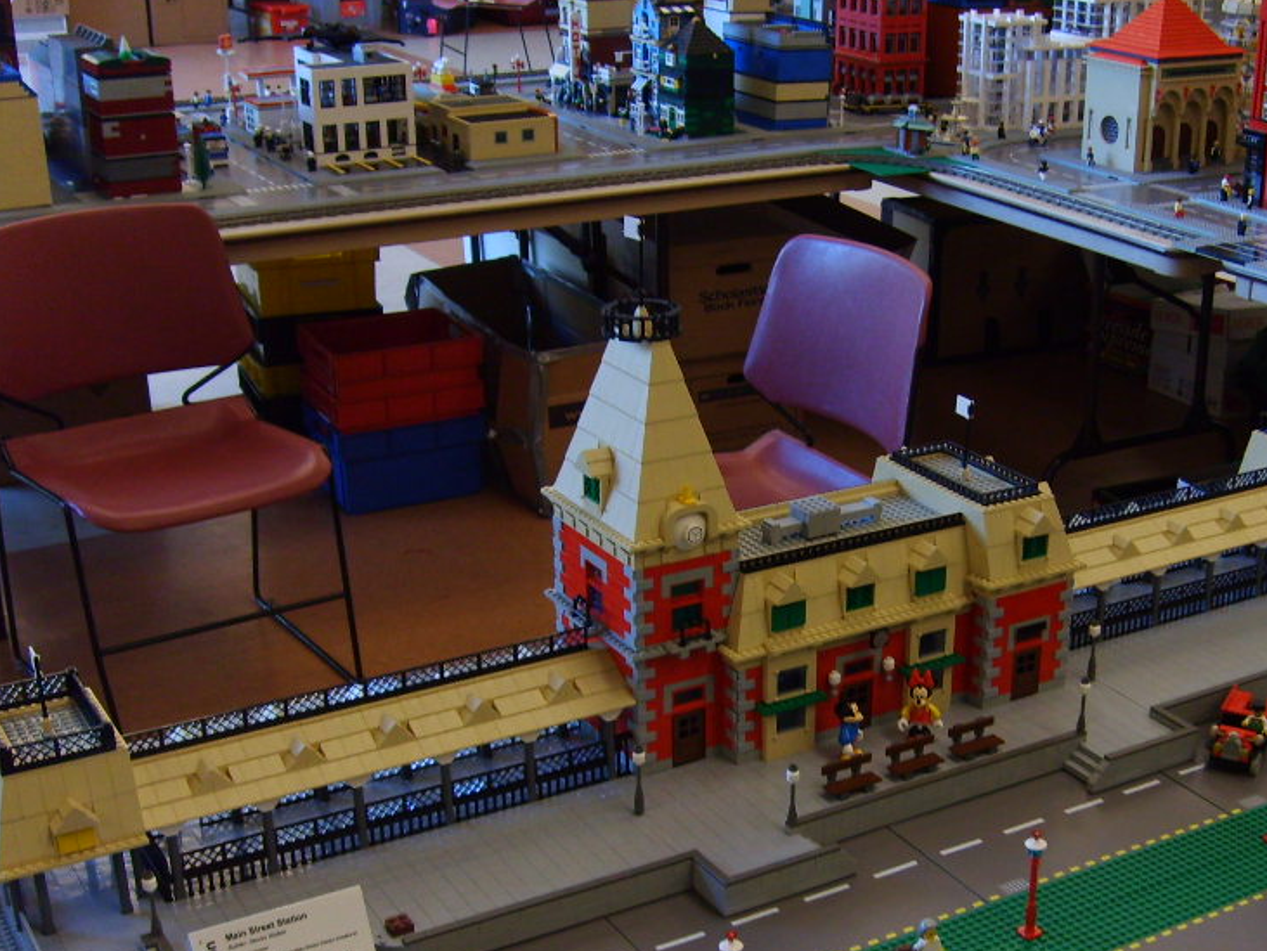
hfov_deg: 38.5
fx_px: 1794
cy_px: 629
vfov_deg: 29.5
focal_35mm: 49
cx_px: 827
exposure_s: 1/30
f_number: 2.8
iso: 100
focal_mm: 5.8
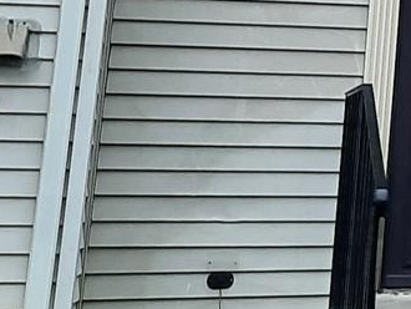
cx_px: 842
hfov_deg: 11.4
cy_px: -283
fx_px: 1842
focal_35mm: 155
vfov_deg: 9.1
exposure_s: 1/60
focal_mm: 4.6
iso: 32
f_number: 2
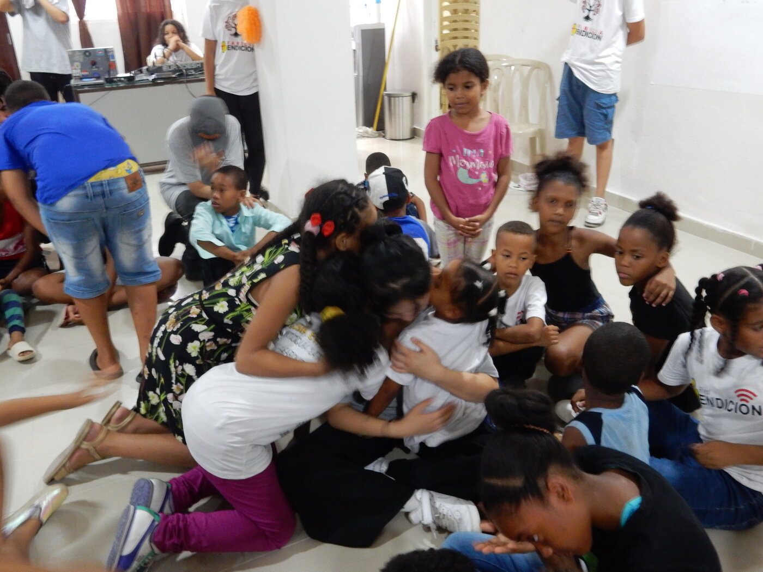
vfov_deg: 46.8
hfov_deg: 60.0
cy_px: 286
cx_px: 382
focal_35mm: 30
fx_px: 661
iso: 500
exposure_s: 1/8
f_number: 4
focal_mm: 5.4
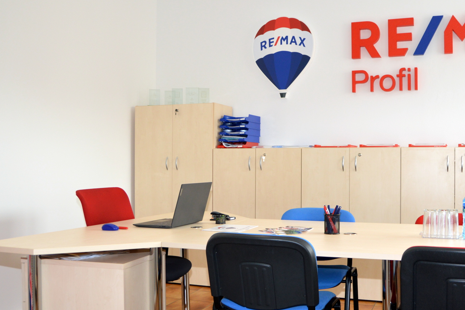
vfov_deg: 35.2
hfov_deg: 50.7
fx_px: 487
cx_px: 276
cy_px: 172
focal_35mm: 38
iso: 360
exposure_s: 1/200
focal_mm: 17
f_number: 2.8
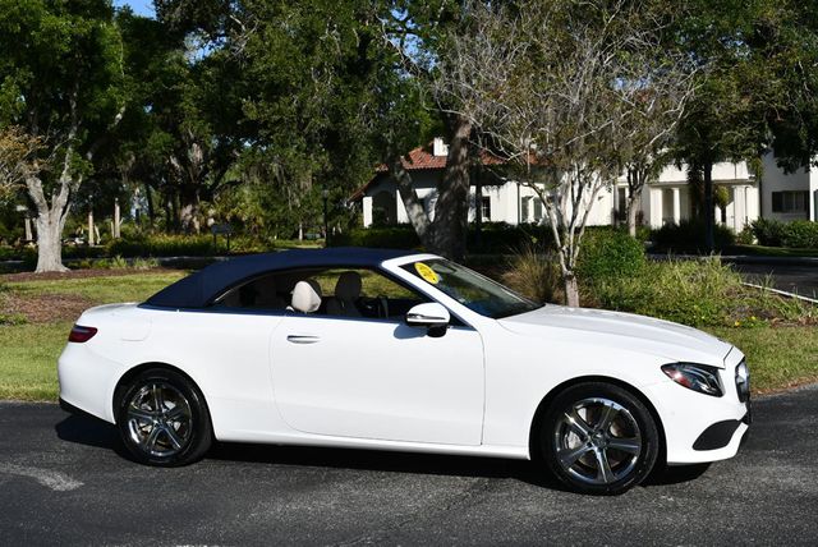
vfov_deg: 30.6
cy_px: 274
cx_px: 409
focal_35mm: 44
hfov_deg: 44.5
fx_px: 1001
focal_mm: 22
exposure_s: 1/320
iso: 100
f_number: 9
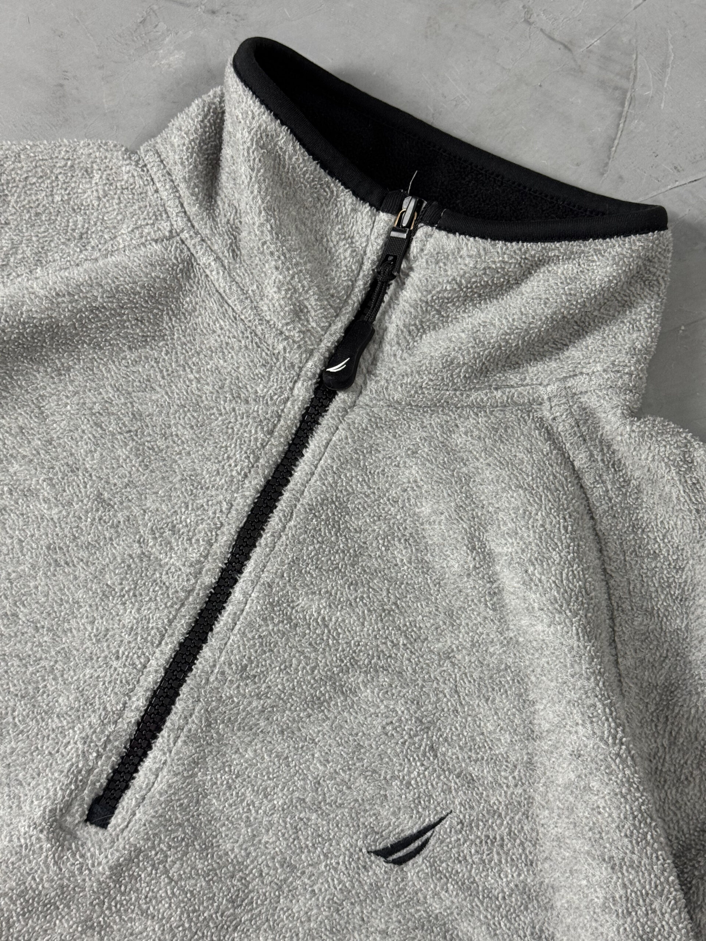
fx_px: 1305
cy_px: 470
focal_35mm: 48
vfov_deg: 39.7
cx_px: 353
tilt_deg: -72.6
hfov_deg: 30.3
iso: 125
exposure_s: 1/60
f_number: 1.78
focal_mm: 6.76
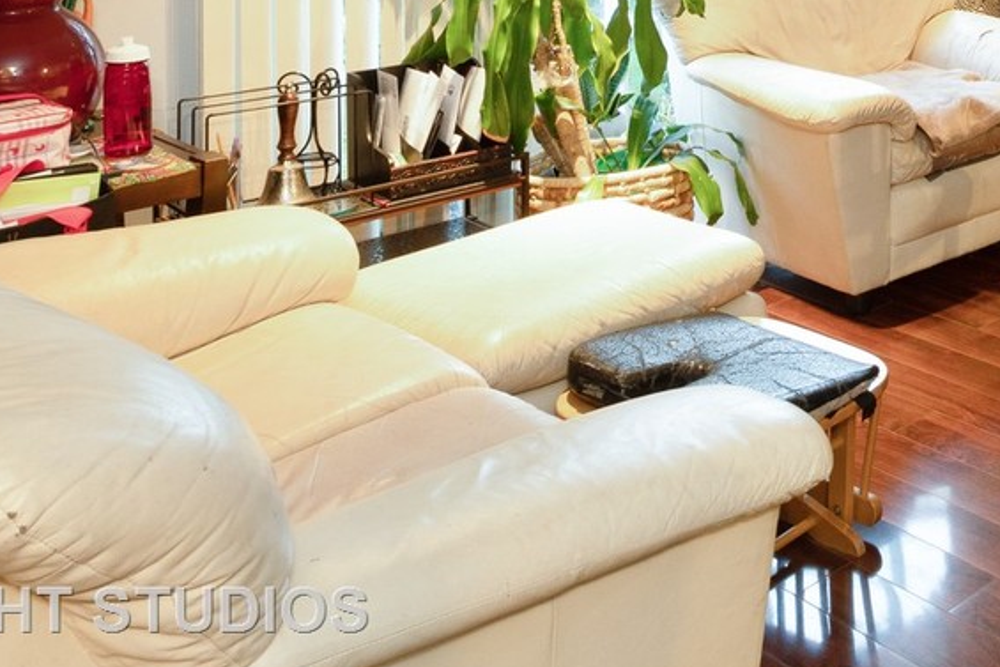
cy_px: -248
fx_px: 1195
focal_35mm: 43
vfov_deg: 25.7
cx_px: 1163
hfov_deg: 36.5
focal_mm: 10
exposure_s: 1.3
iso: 200
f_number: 8
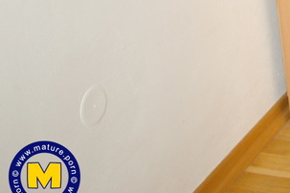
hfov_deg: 13.0
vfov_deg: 9.7
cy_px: -180
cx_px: 607
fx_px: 1072
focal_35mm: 133
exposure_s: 1/30
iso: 200
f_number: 4
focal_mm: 21
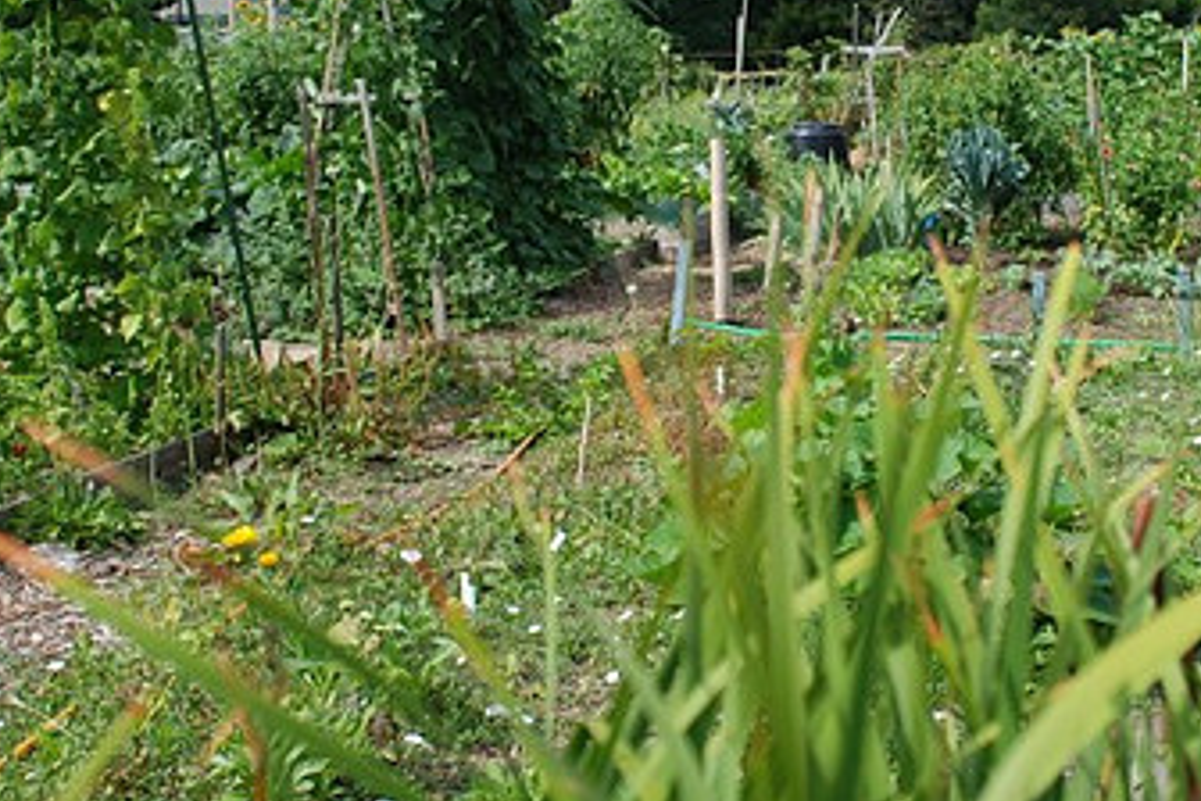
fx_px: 1901
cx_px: 779
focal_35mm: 57
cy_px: 213
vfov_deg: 23.6
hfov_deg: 34.8
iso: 100
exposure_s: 1/500
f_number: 4
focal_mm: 22
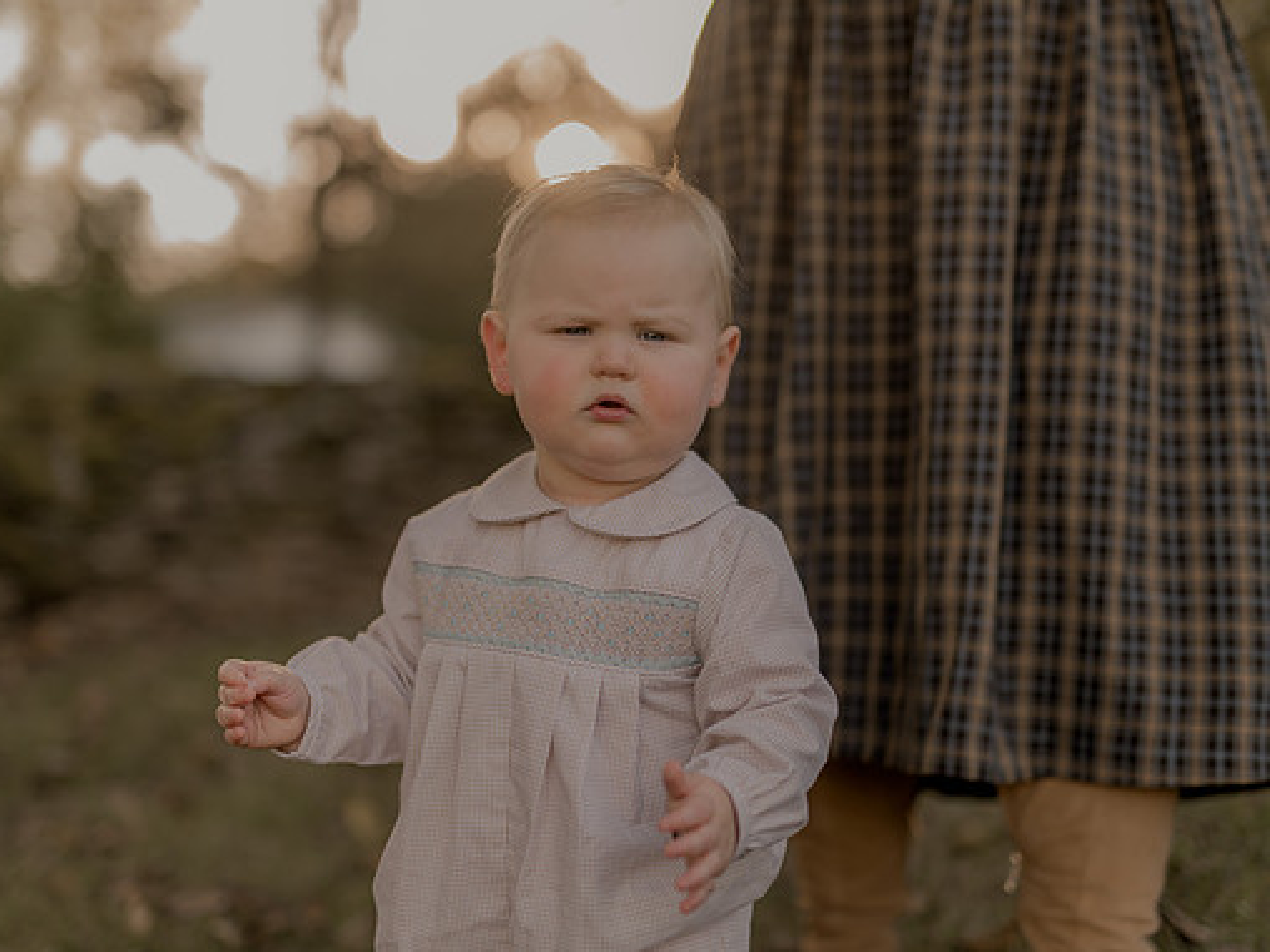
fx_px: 2017
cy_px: 479
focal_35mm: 55
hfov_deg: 34.9
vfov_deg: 26.5
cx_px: 554
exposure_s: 1/640
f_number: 1.8
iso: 160
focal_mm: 50
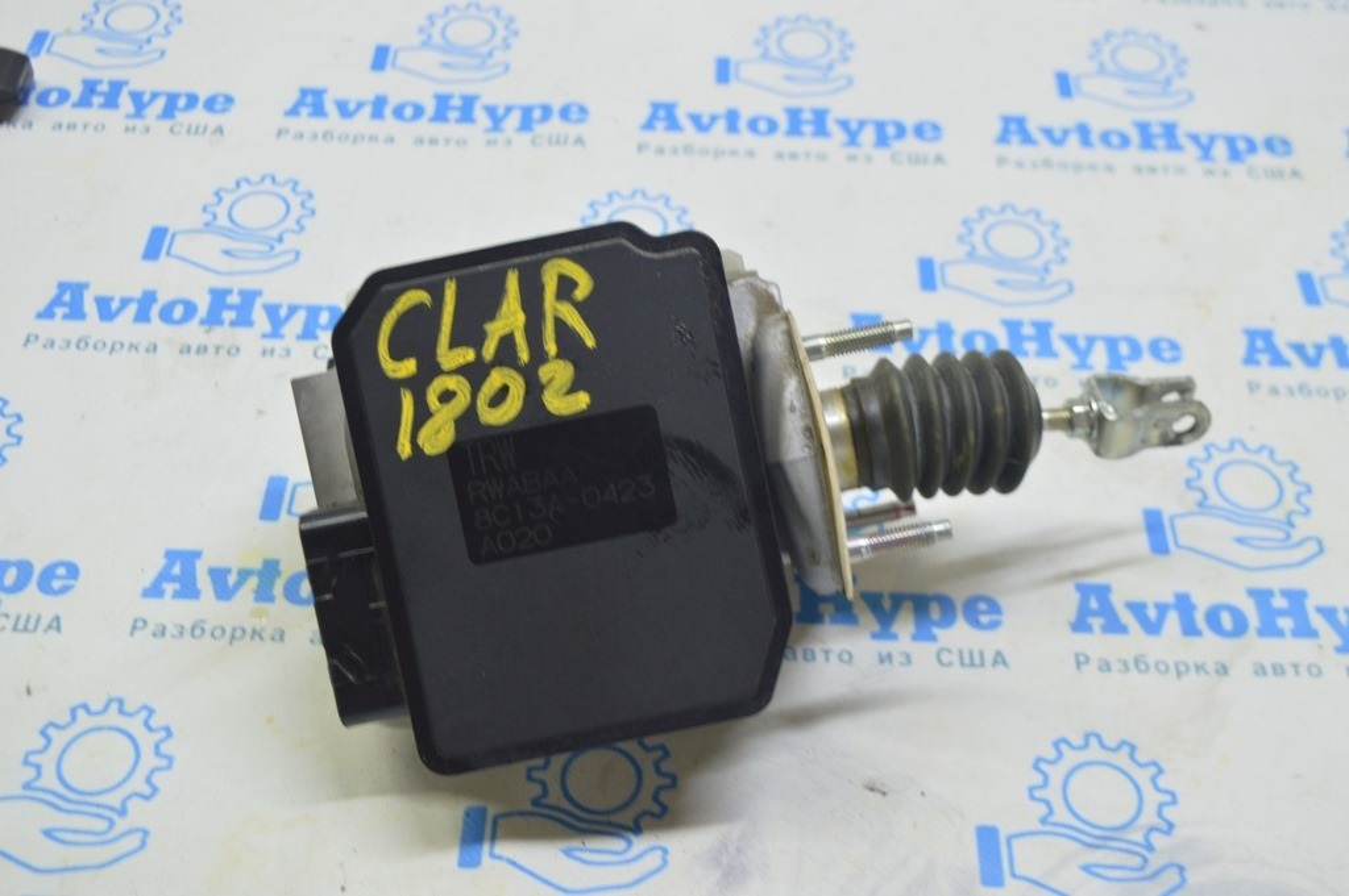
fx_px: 1685
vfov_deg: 29.8
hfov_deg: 43.6
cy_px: 448
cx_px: 674
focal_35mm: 45
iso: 400
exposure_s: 1/20
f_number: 5.6
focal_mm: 30
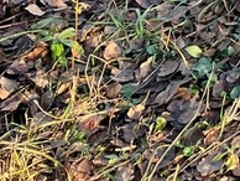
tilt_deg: -27.4
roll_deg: -3.1
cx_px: 599
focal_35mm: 137
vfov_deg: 10.0
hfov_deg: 11.5
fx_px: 951
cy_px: -187
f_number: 1.5
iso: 50
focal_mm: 5.7
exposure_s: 1/151
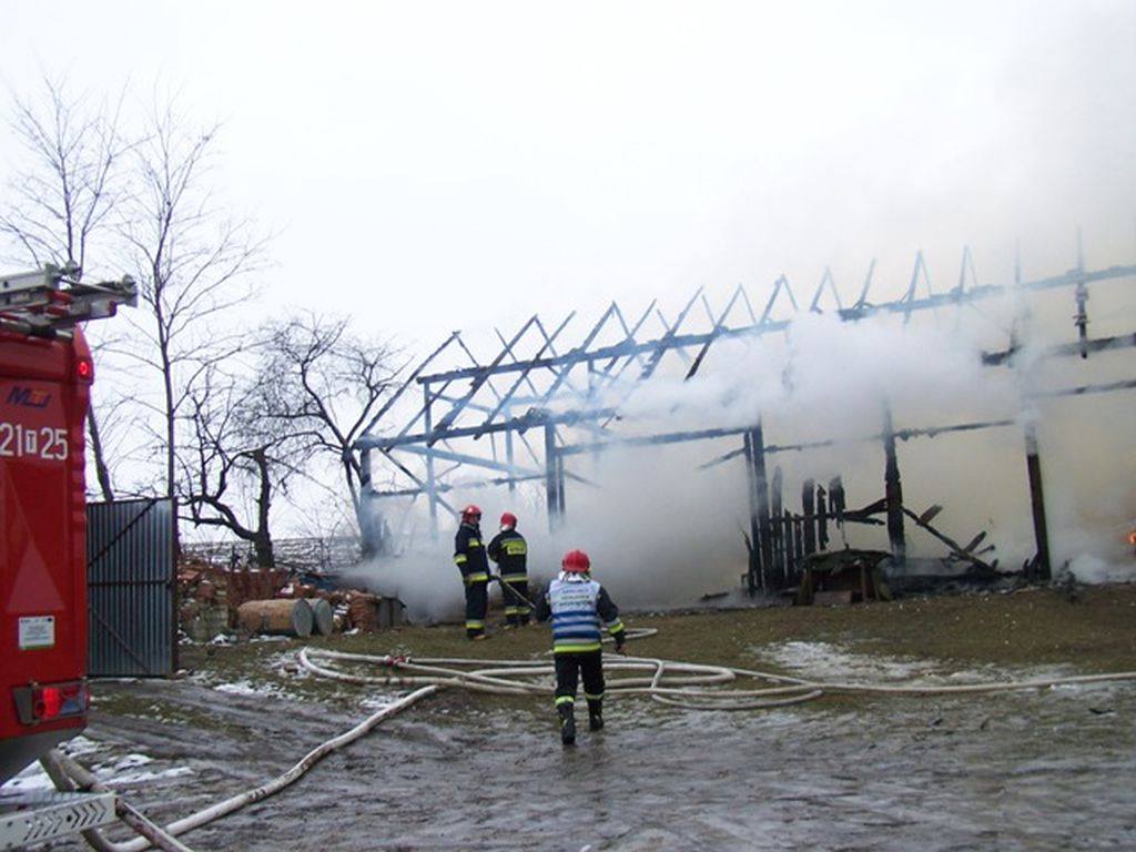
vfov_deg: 37.7
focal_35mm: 38
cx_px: 568
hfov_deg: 49.0
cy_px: 426
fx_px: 1247
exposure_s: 1/200
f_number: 2.8
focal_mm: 6.3
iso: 100
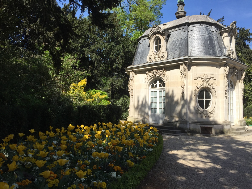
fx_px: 211
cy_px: 94
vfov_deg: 48.2
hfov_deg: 61.7
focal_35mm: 29
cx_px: 126
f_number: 2.2
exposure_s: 1/1582
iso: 32
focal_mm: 4.15
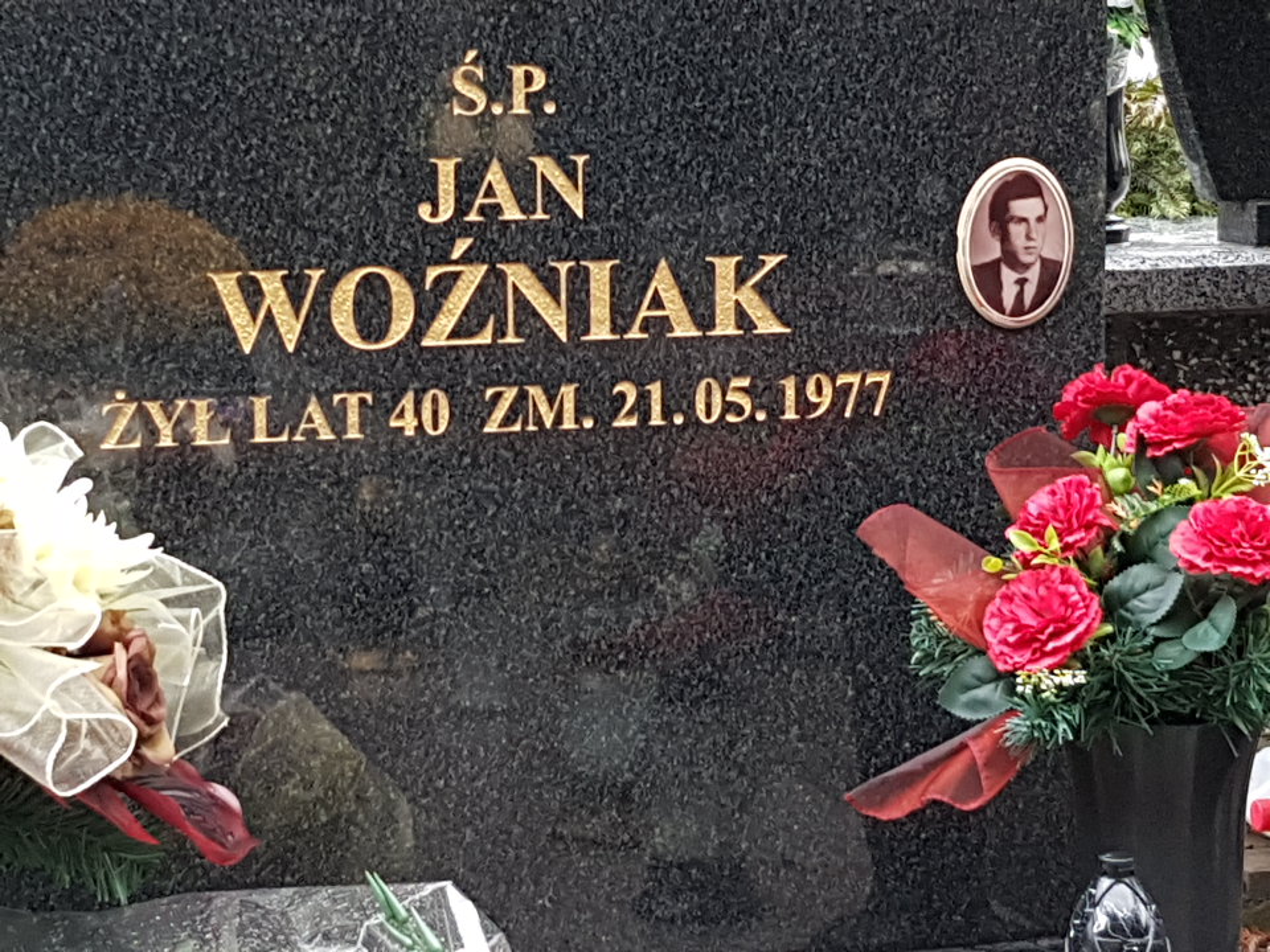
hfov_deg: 67.3
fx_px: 954
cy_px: 476
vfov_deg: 53.1
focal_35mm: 26
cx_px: 635
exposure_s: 1/50
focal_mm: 4.2
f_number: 1.7
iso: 80
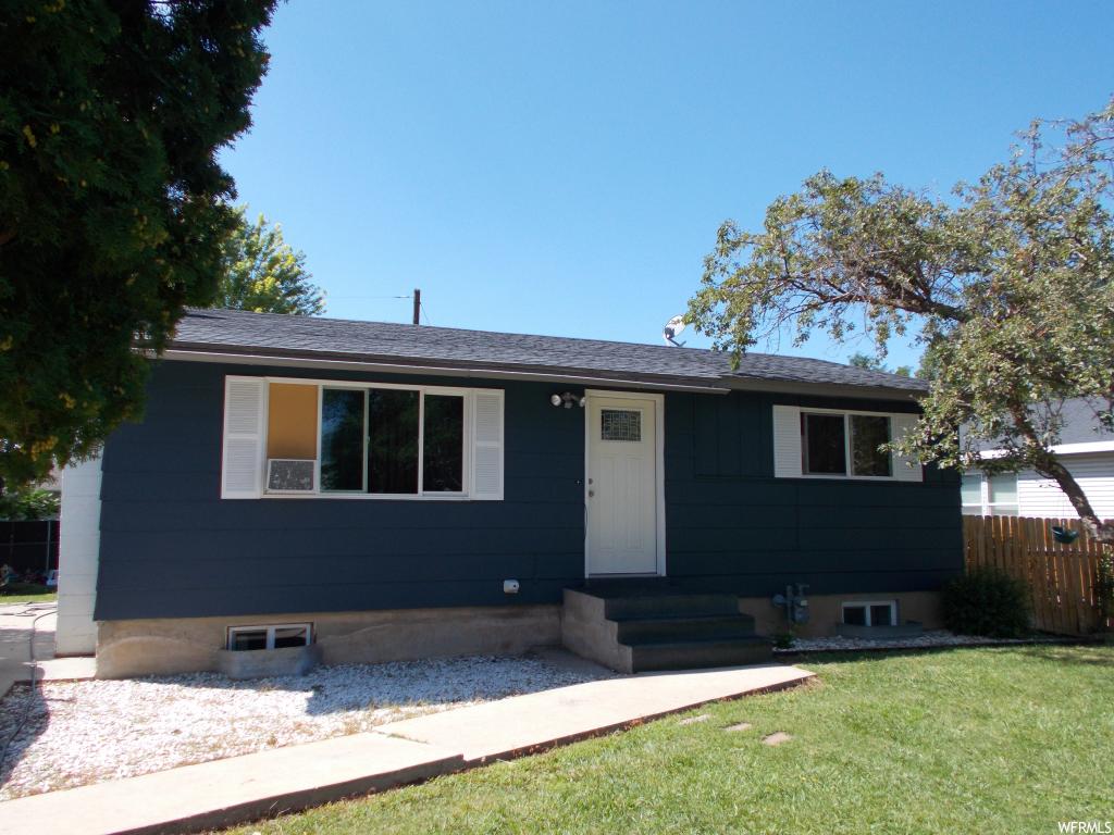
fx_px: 965
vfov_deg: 46.8
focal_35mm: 30
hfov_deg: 60.0
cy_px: 418
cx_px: 557
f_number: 8.6
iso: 80
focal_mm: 5.3
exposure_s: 1/80
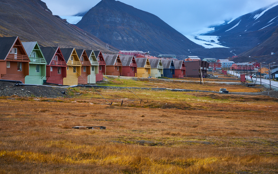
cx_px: 139
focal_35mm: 87
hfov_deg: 23.8
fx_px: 659
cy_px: 82
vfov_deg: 15.0
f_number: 11
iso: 400
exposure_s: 1/80
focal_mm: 85
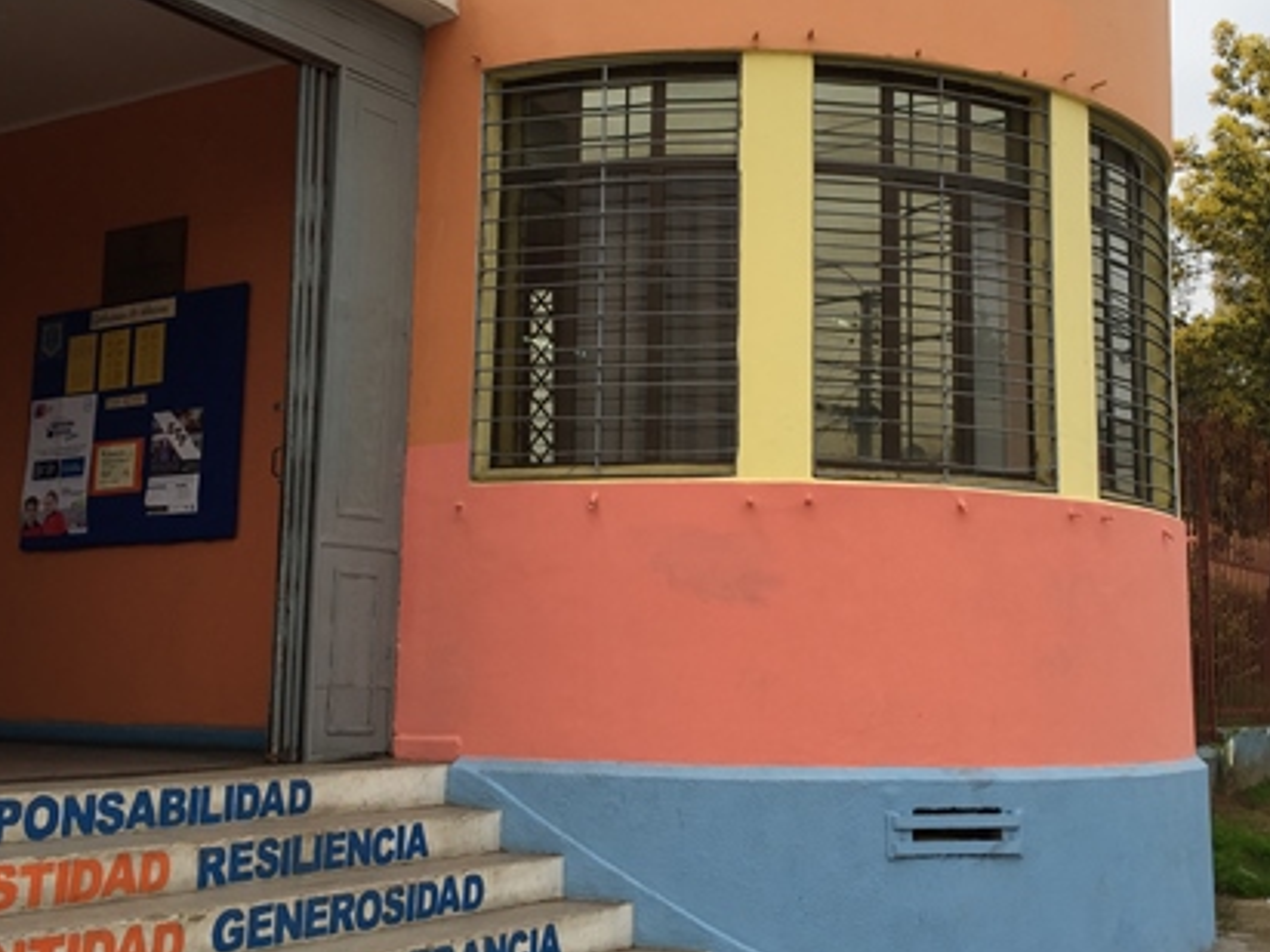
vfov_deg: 32.1
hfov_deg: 42.0
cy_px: 410
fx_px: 1651
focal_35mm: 45
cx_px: 697
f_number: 2.2
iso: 32
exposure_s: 1/201
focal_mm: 4.15
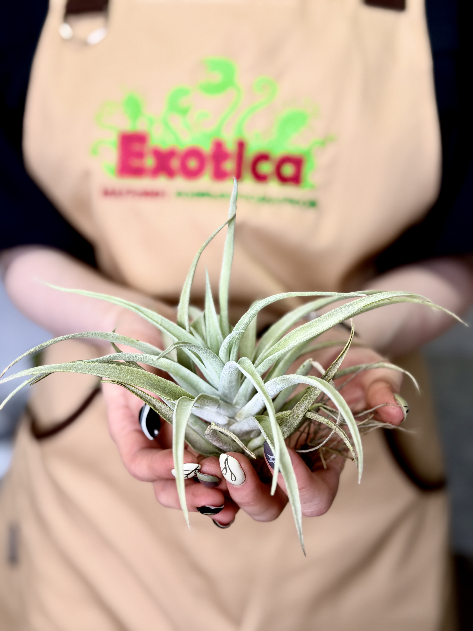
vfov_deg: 39.7
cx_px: 236
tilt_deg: -19.2
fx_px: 875
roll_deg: -0.9
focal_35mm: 48
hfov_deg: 30.3
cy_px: 316
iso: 50
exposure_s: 1/202
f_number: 1.78
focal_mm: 6.76
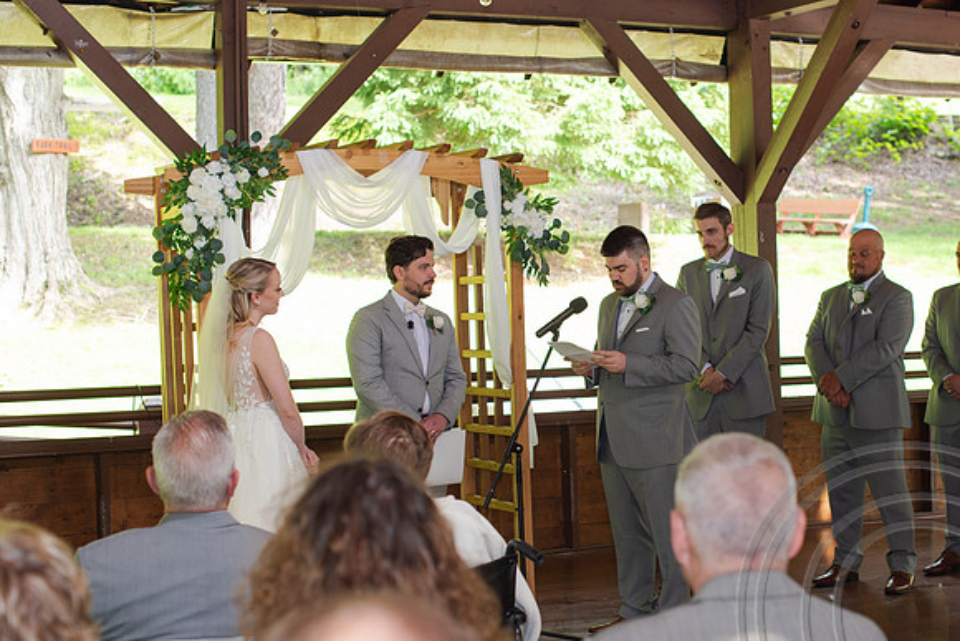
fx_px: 1761
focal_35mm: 66
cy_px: 321
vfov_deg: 20.6
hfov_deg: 30.3
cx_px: 627
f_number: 3.5
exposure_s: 1/200
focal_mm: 50
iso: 180
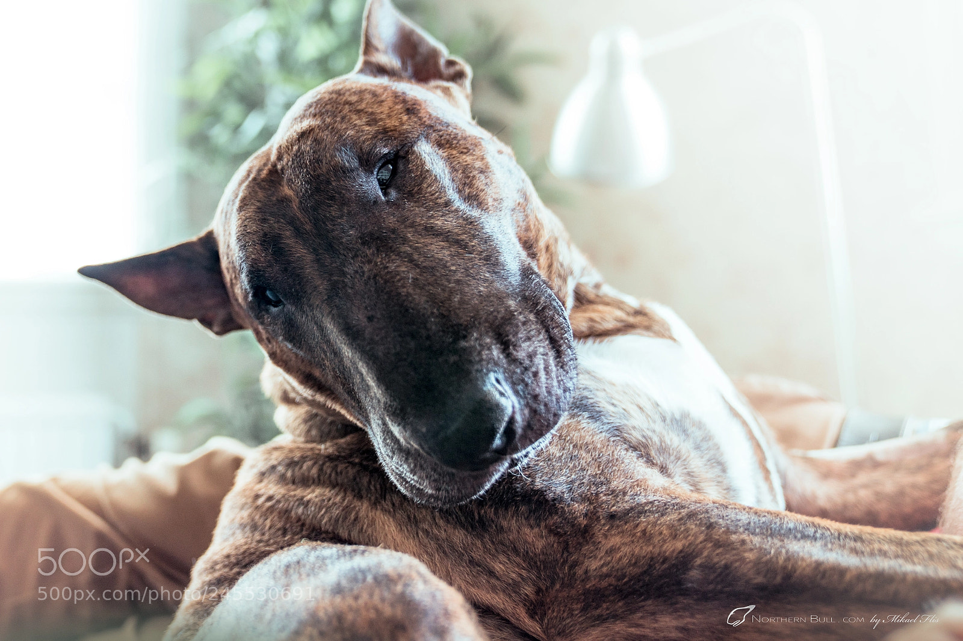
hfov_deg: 58.7
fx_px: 856
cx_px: 482
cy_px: 320
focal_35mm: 32
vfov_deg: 41.1
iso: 400
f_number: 2.8
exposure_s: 1/80
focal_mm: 32
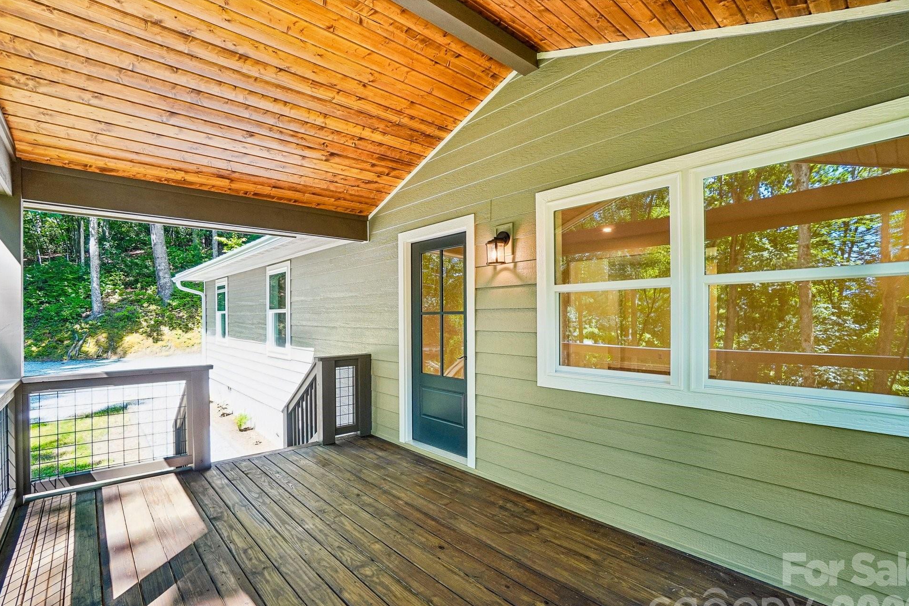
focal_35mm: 16
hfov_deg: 96.7
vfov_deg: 73.7
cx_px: 449
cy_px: 323
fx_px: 404
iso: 400
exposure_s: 1/25
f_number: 8
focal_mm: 10
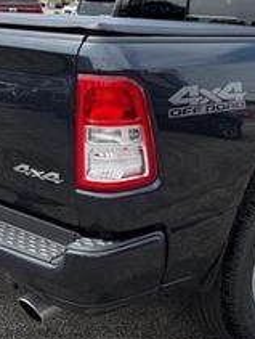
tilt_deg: -10.9
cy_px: 124
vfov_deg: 31.0
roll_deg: -0.1
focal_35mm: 62
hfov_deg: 23.6
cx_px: 162
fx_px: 607
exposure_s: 1/2075
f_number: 1.6
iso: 50
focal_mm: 5.96
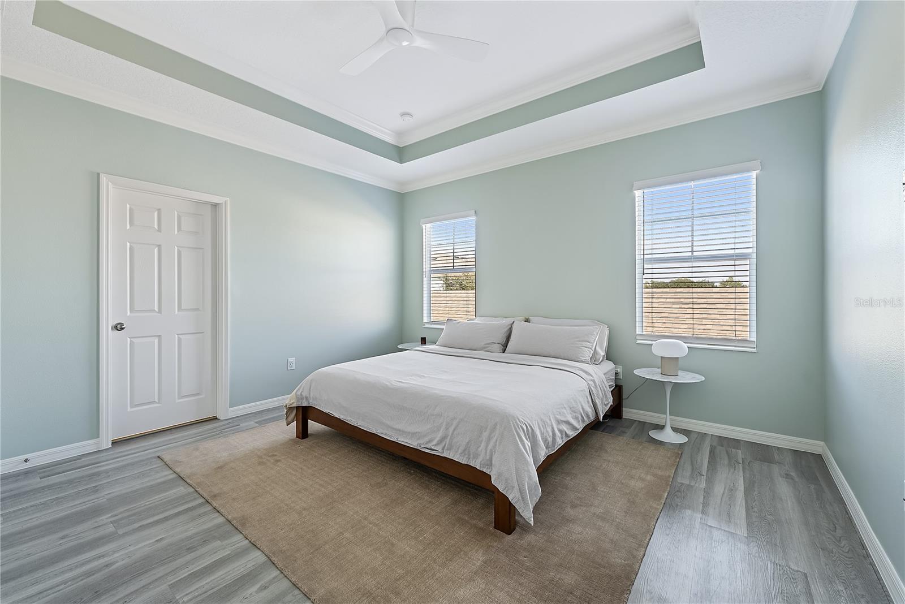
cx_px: 452
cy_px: 302
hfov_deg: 104.2
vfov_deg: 81.3
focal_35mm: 14
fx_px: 352
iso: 100
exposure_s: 1
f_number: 8
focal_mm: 14
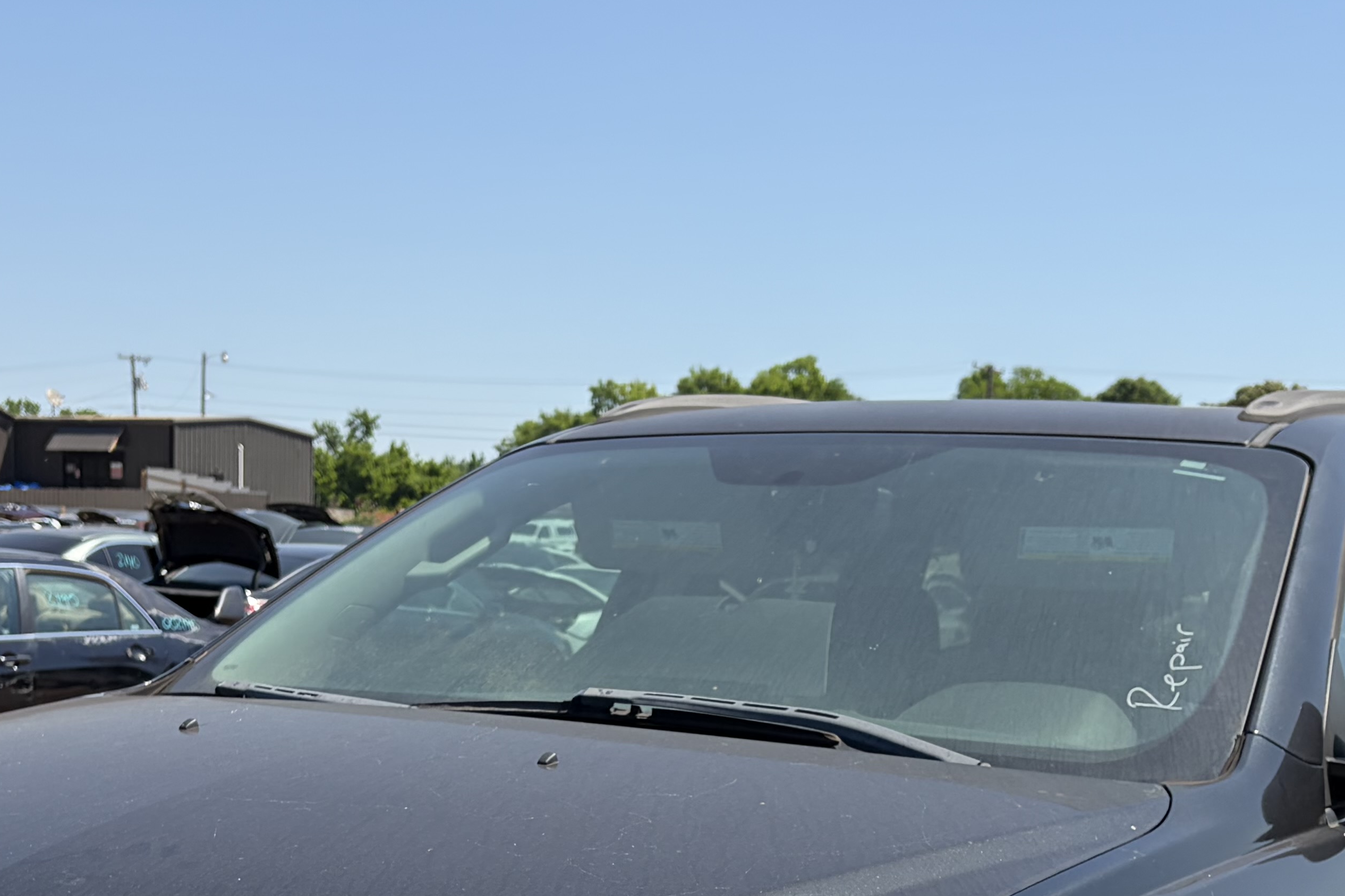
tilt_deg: -11.0
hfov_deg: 32.9
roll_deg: -2.0
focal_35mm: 61
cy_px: 1027
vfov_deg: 21.0
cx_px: 652
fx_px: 2279
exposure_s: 1/3125
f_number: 1.6
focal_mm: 5.96
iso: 50
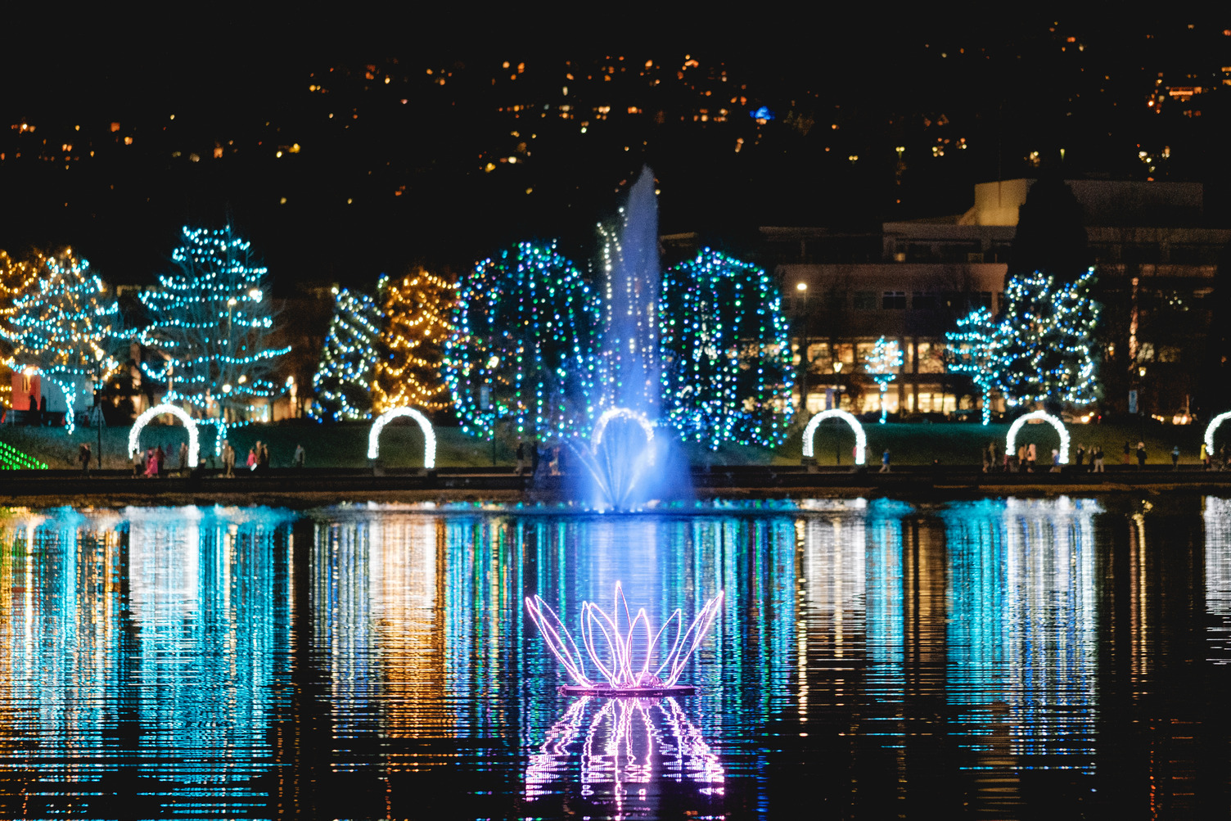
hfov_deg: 15.2
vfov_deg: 10.2
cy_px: 410
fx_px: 4616
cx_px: 616
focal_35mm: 135
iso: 4000
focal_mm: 90
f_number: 2
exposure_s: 1/125
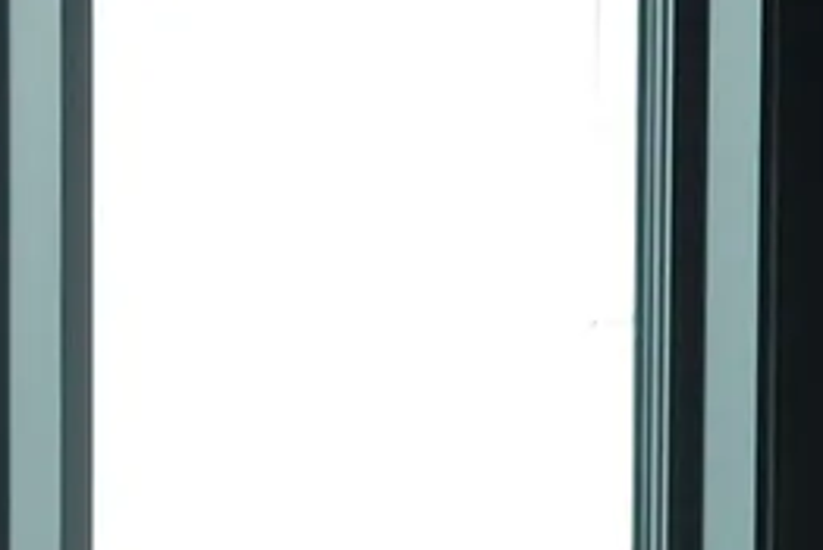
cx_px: 2303
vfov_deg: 4.1
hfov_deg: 6.0
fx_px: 7411
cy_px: 1658
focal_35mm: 324
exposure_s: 1/125
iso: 400
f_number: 2
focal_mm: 35
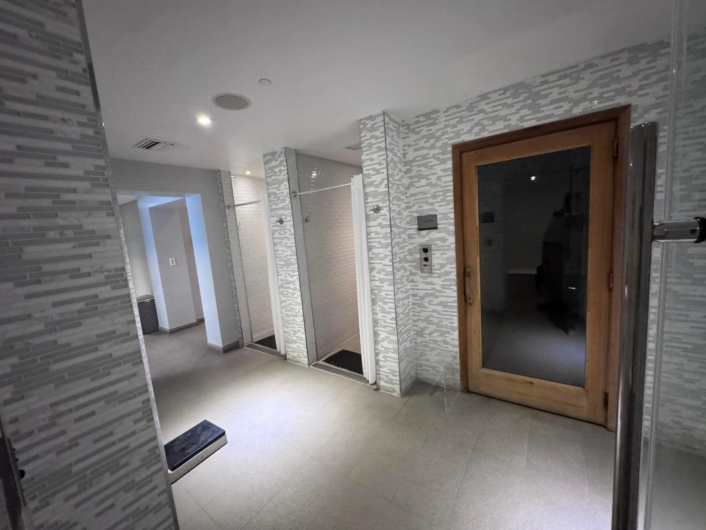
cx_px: 353
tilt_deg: -5.5
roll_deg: +4.8
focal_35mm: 14
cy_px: 265
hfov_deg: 102.1
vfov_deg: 85.7
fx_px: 286
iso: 1000
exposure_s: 1/40
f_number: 2.2
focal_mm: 2.22
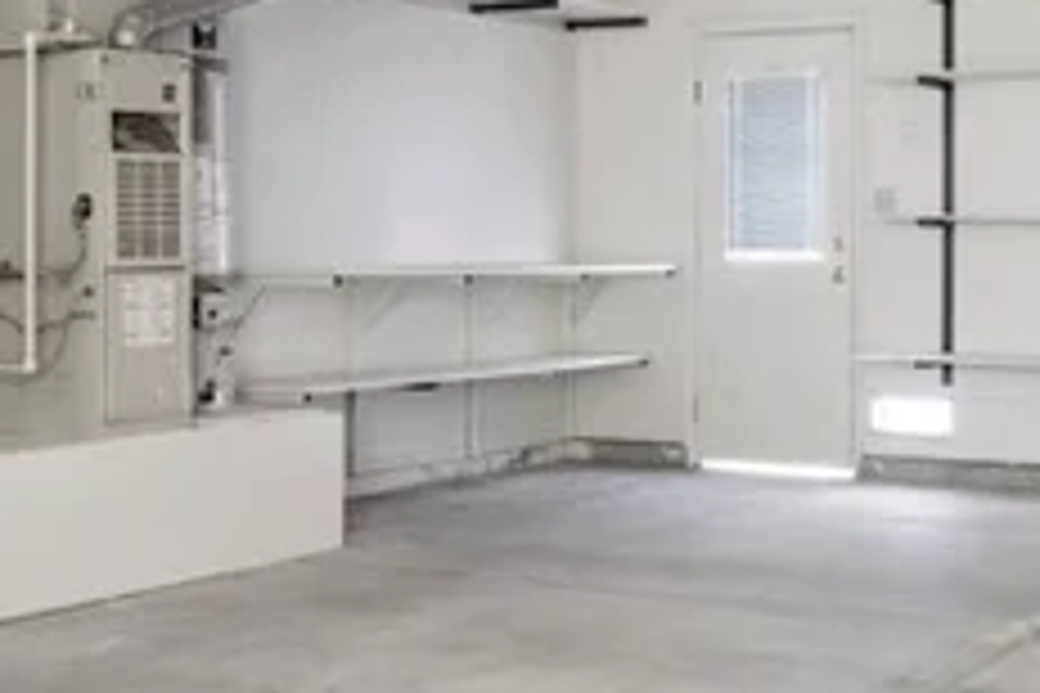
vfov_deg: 21.8
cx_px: 774
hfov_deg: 31.8
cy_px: 250
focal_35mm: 62
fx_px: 1791
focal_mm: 14
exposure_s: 3.2
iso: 100
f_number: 9
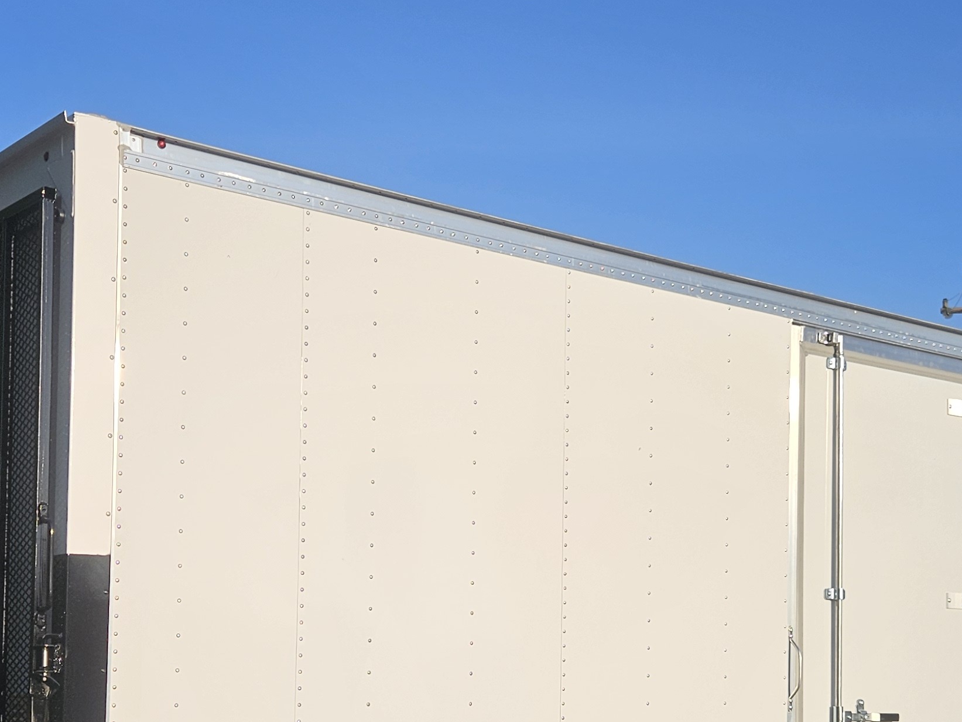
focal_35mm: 56
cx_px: 525
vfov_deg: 25.5
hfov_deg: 34.3
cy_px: 604
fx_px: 1556
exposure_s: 1/2470
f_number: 1.8
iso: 25
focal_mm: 5.4
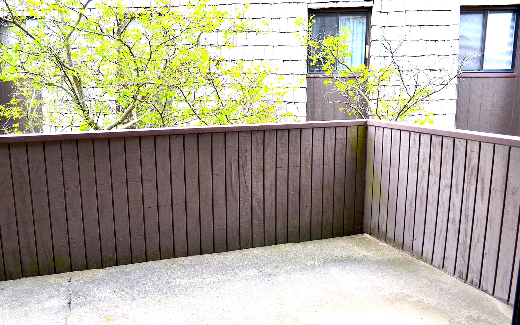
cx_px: 244
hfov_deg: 58.1
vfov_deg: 38.3
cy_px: 175
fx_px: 468
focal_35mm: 33
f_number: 5
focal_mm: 20
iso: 400
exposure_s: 1/80
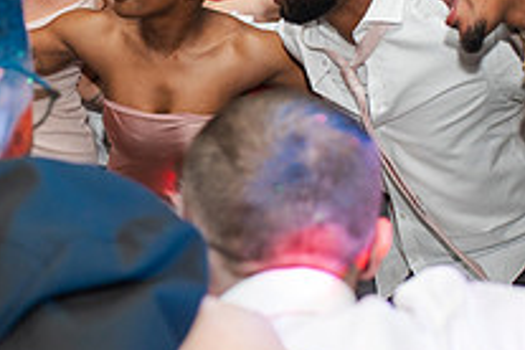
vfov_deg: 13.2
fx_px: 1502
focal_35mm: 103
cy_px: 84
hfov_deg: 19.7
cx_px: 127
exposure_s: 1/200
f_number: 3.2
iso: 800
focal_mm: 35
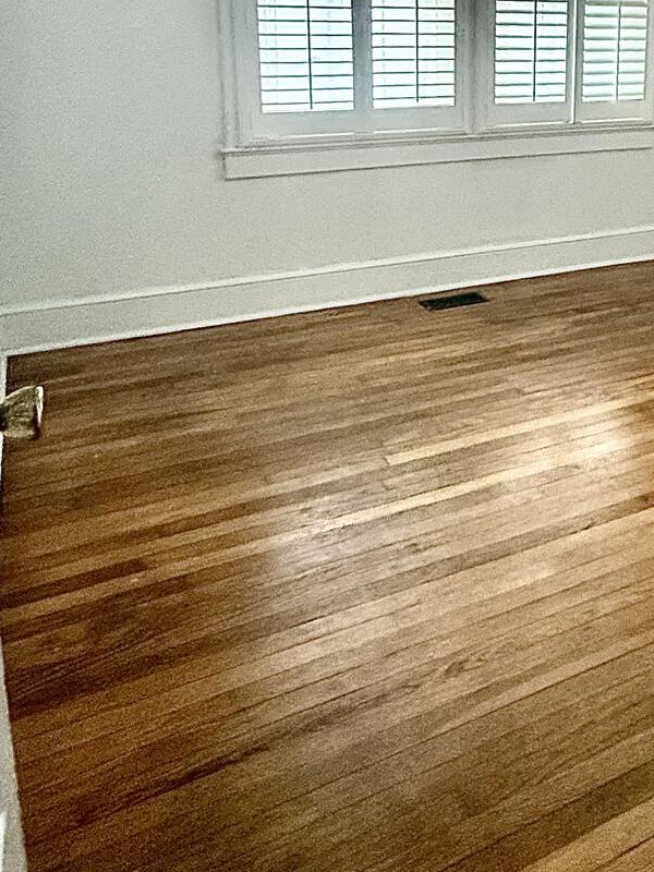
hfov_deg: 38.8
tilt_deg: -9.4
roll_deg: +0.2
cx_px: 546
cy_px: 186
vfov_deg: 49.8
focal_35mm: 35
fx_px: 882
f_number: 2.2
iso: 640
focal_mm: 2.22
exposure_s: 1/120
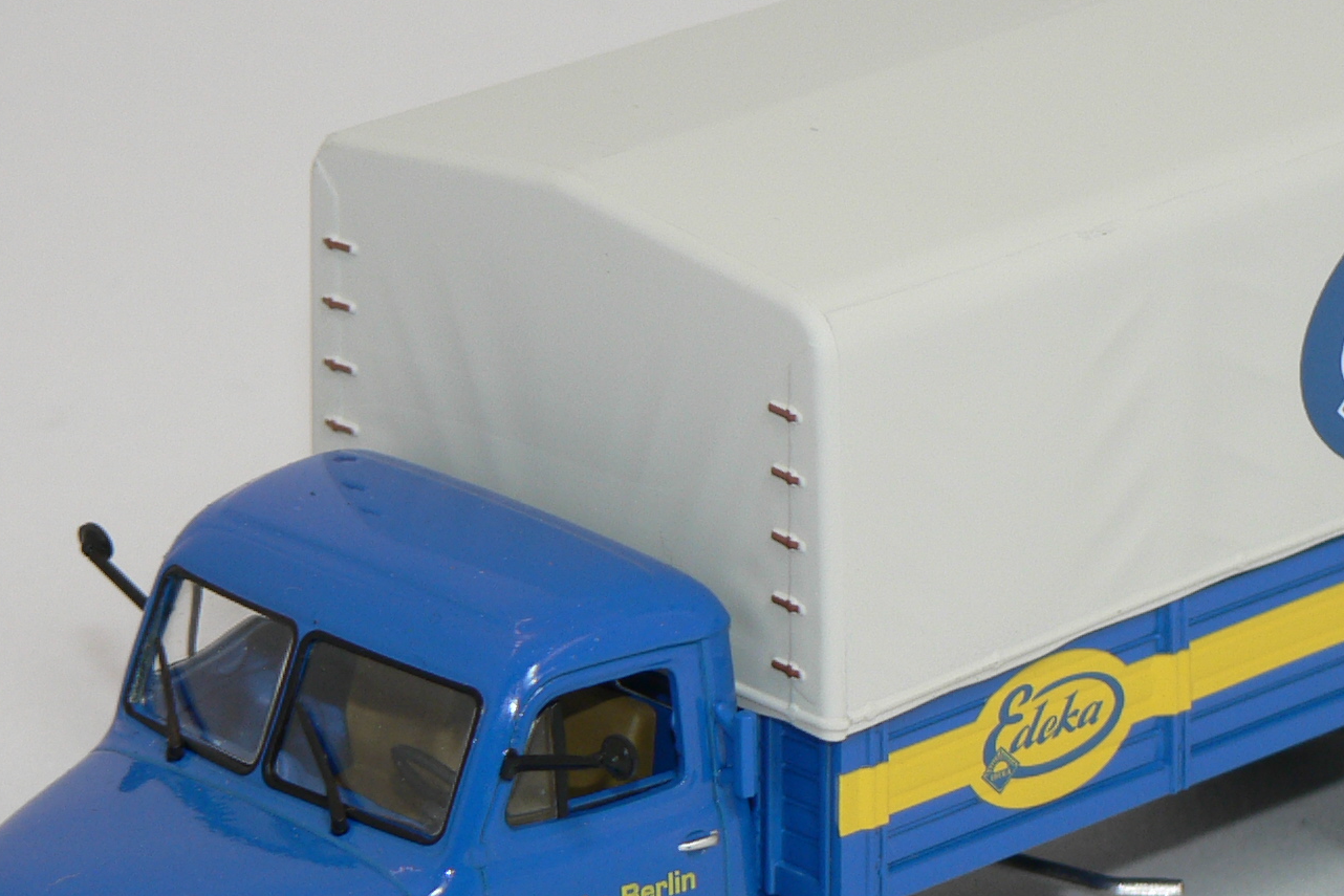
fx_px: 8064
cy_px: 504
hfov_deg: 9.5
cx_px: 959
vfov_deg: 6.4
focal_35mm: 216
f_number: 3.2
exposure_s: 1/80
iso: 80
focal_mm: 17.3
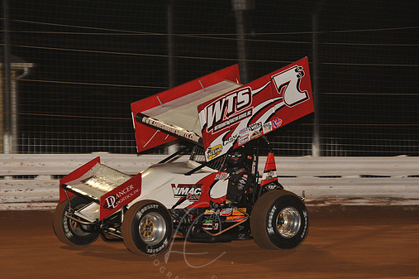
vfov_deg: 8.3
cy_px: 159
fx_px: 1930
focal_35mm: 166
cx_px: 194
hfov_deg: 12.4
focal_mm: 145
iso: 1250
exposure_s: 1/320
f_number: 6.3
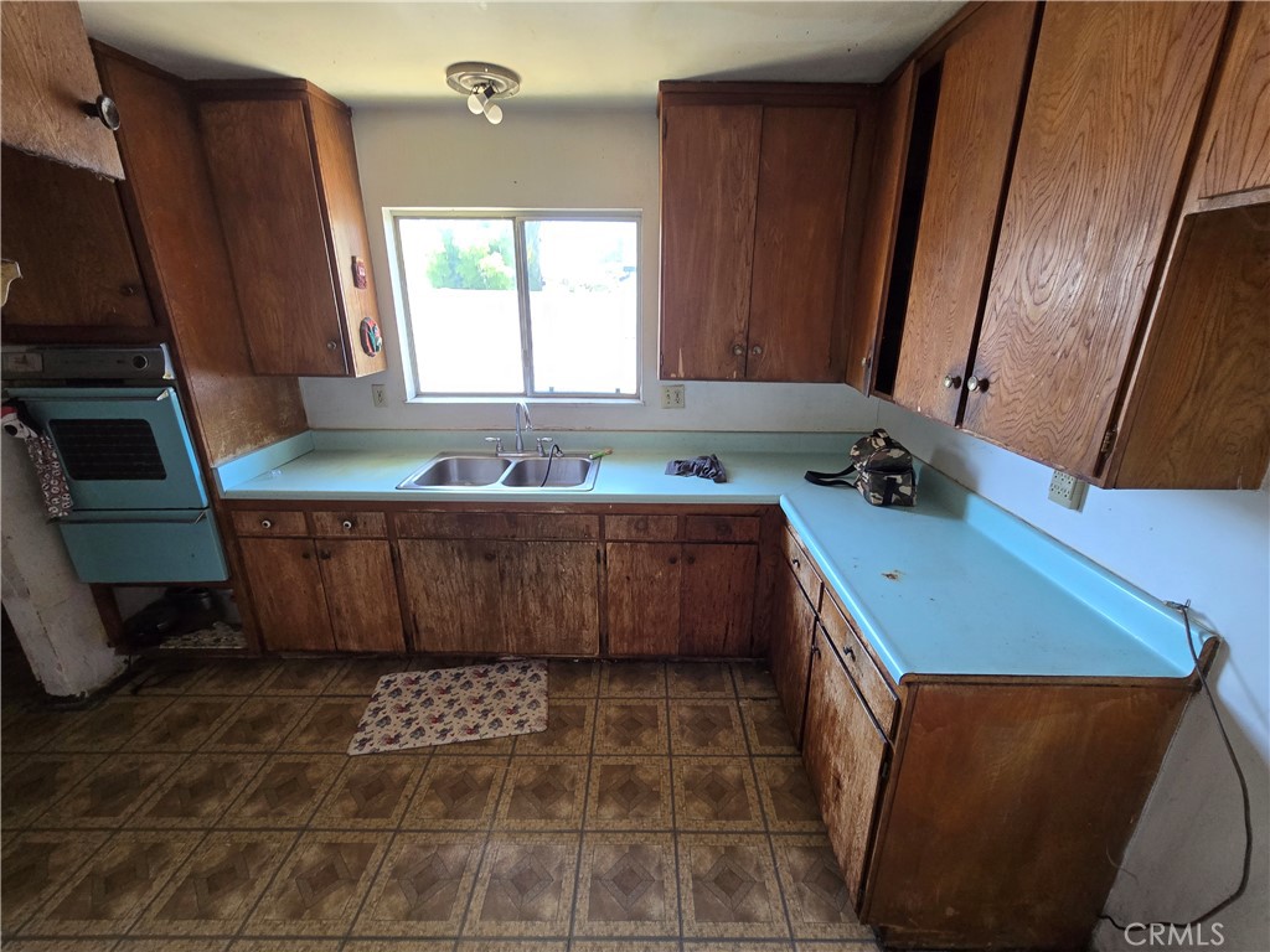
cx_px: 635
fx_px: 477
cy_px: 476
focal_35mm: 13
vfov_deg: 89.9
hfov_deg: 106.2
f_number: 2.2
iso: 250
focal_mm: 2.2
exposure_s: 1/60
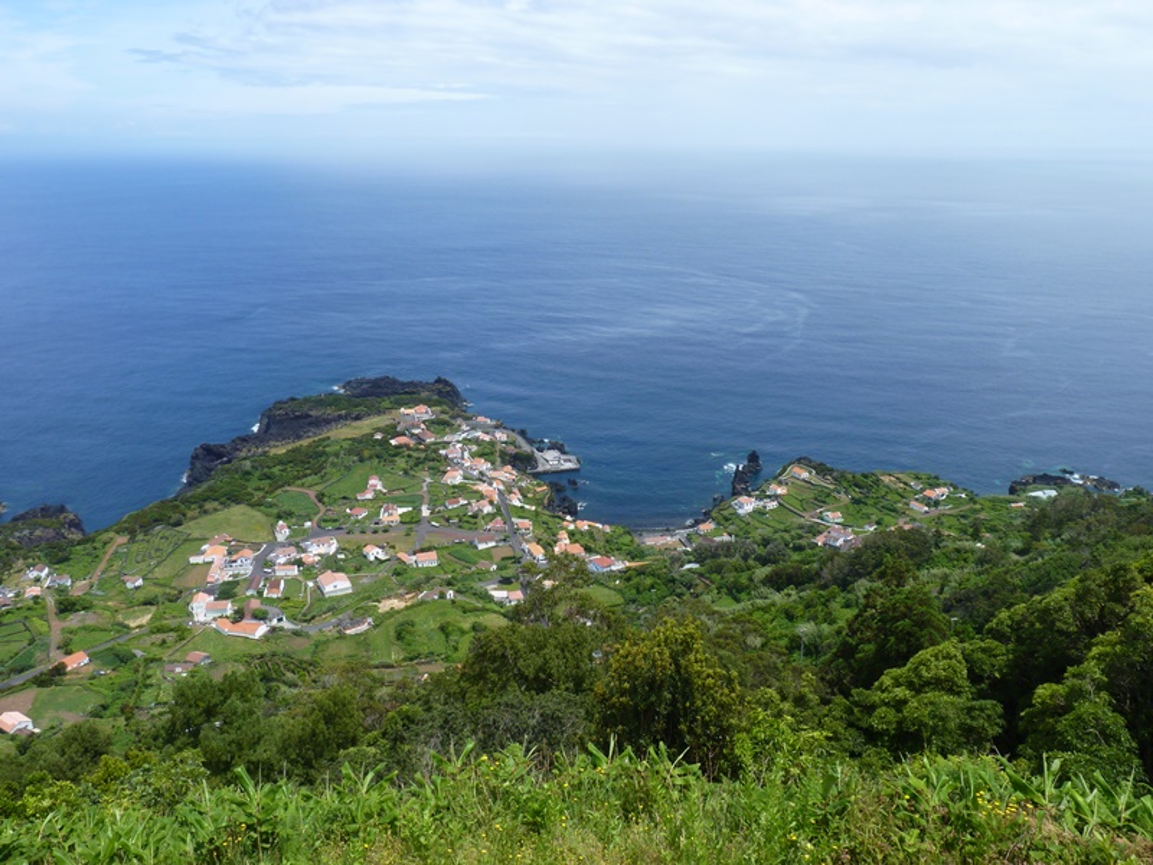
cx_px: 576
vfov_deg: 51.4
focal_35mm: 27
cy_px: 432
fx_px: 899
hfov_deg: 65.3
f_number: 5.6
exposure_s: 1/250
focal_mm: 4.8
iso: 80
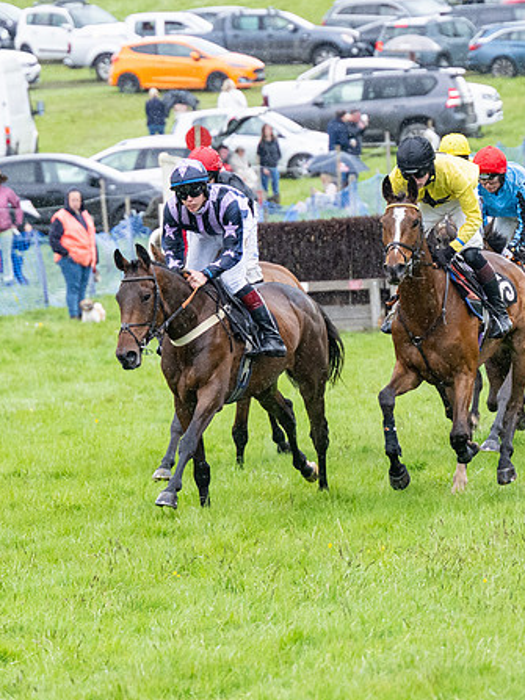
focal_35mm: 396
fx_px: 8012
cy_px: 277
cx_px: 240
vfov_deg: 5.0
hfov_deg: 3.8
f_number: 4
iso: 1000
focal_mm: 150
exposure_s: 1/1000
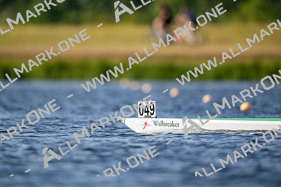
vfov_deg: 2.3
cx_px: 140
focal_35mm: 600
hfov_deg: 3.4
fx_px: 4682
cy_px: 94
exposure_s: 1/2500
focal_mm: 600
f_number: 4
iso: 220
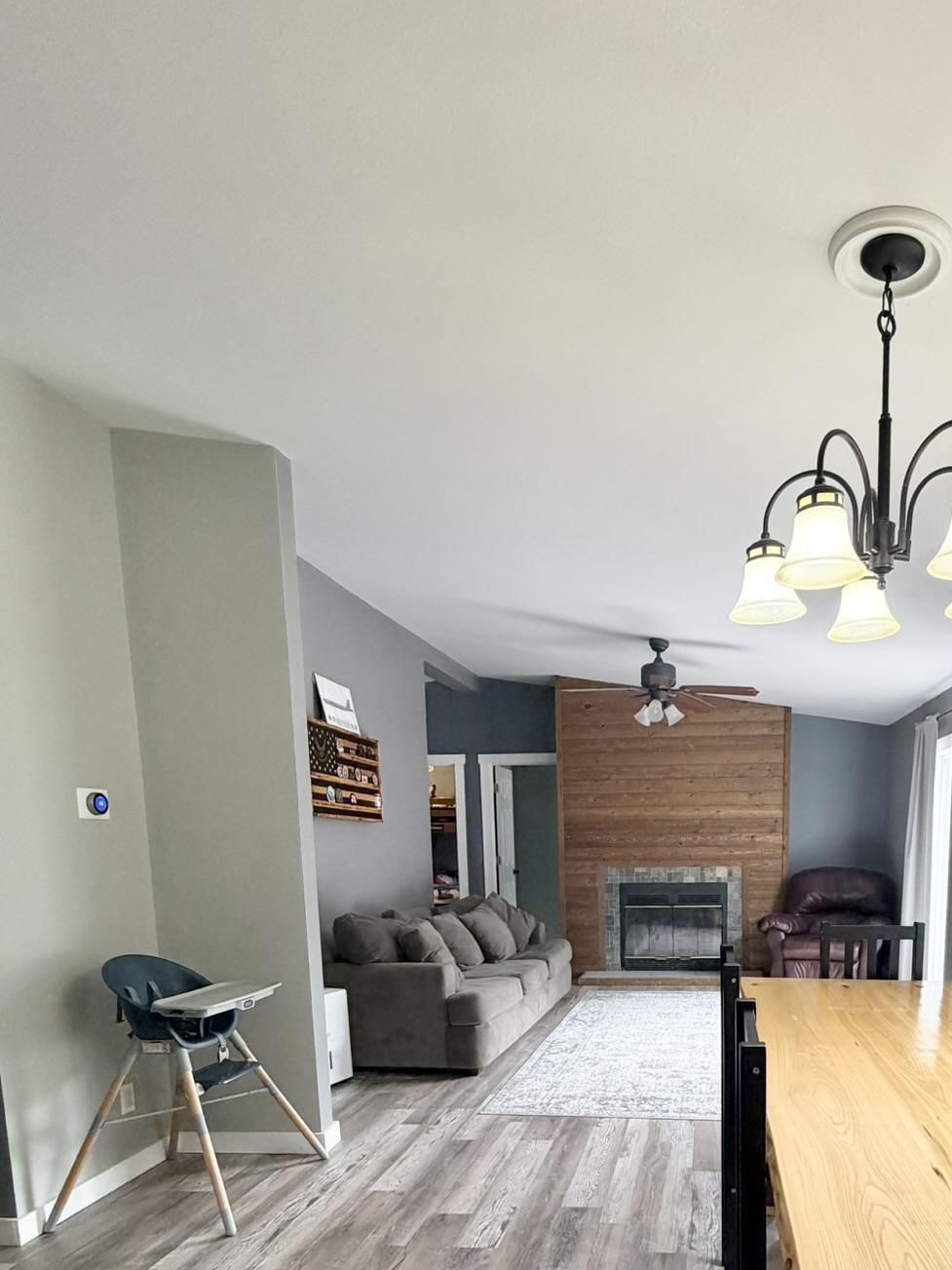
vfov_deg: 71.3
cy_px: 949
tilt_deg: -7.8
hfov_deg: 59.3
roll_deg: +1.2
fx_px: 807
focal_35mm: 22
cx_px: 655
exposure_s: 1/120
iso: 200
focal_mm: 2.22
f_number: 2.2
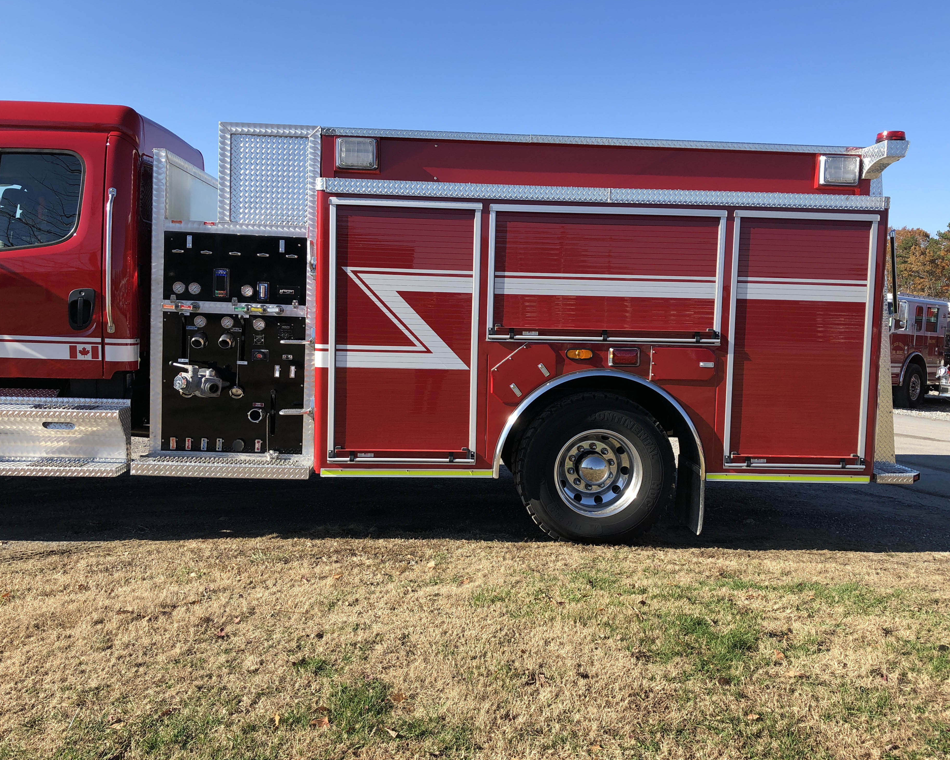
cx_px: 477
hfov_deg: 58.8
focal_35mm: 30
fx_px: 844
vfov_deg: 48.5
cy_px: 377
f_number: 1.8
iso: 20
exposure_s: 1/1000
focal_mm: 4
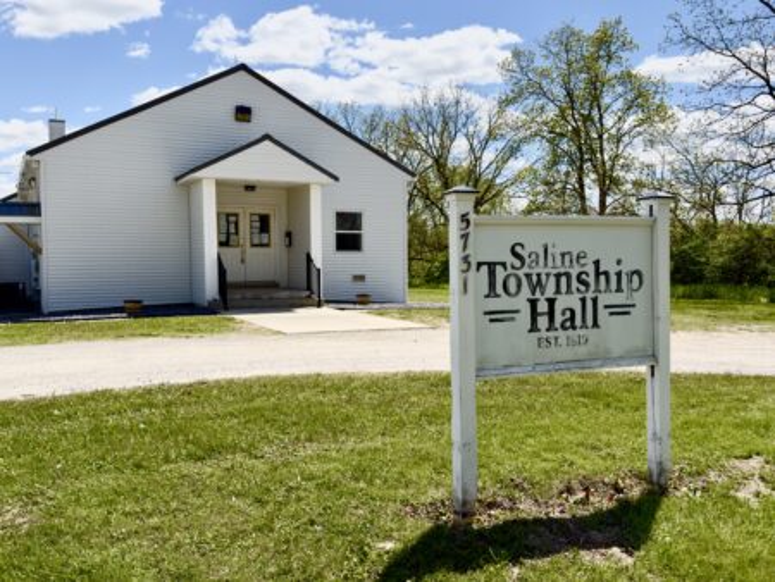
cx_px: 388
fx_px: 784
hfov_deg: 52.6
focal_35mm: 35
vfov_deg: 40.7
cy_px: 291
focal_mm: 6.76
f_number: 1.78
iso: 64
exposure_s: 1/4926
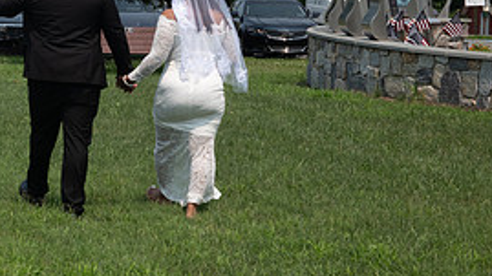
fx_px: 2152
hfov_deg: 12.8
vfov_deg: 7.3
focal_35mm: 165
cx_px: -27
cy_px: 41
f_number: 6.3
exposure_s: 1/400
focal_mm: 70
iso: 800
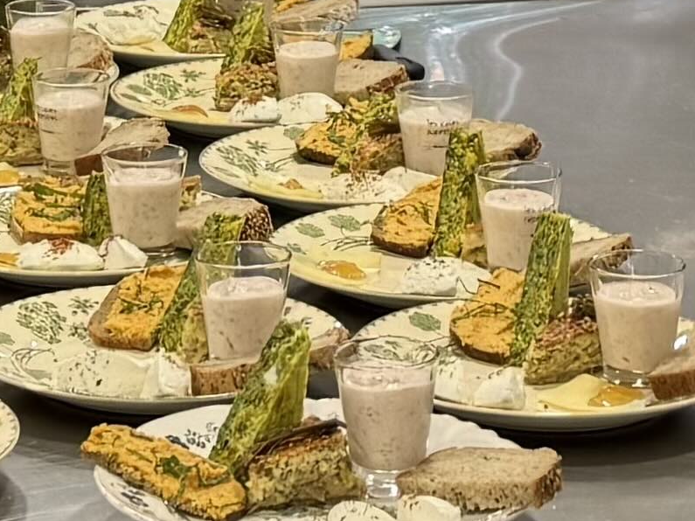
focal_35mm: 103
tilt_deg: -2.2
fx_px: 2068
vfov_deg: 13.3
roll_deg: +0.5
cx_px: -750
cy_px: -343
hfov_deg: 15.0
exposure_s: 1/100
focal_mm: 6.76
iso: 100
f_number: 1.78
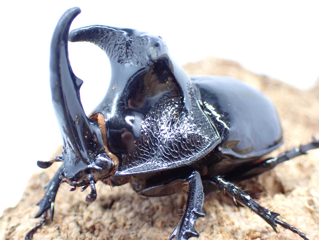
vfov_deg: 27.0
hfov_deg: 35.5
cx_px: 160
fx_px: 498
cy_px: 120
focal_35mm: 54
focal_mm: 9.65
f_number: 3.3
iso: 800
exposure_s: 1/50
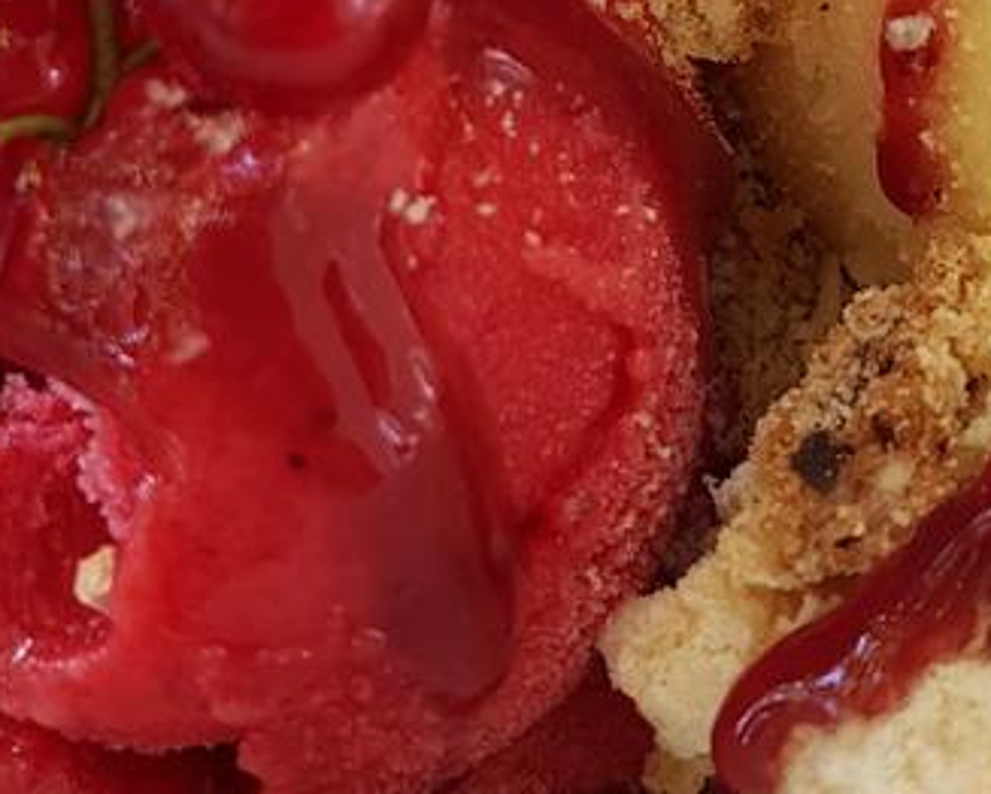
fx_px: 1820
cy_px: -91
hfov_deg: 30.4
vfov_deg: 23.1
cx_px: 594
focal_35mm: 62
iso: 40
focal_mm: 4.2
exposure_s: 1/50
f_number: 1.7
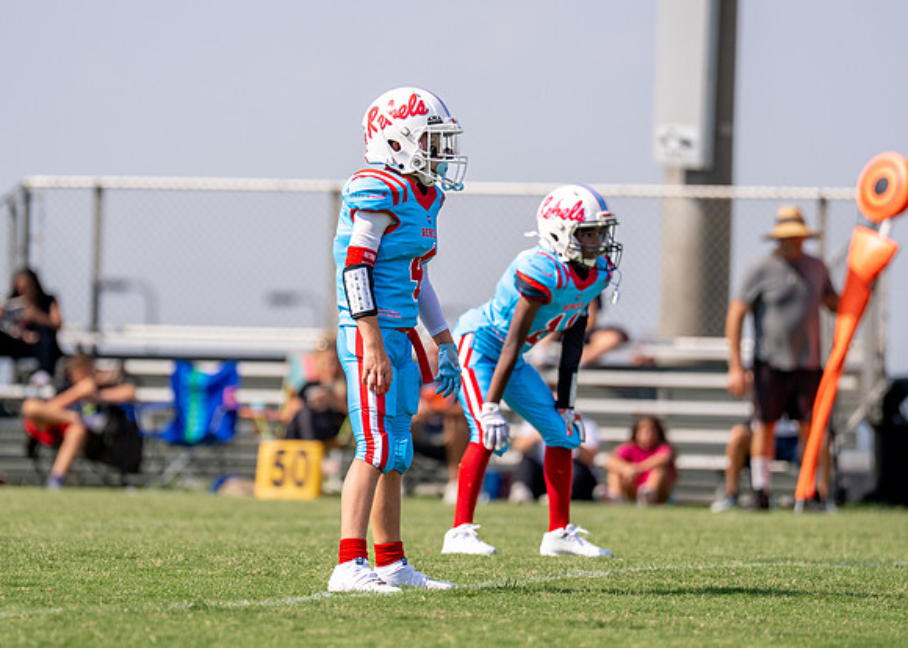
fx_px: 8906
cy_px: 313
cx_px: 359
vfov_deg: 4.2
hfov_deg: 5.8
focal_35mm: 345
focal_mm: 200
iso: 125
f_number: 2.8
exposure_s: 1/3200
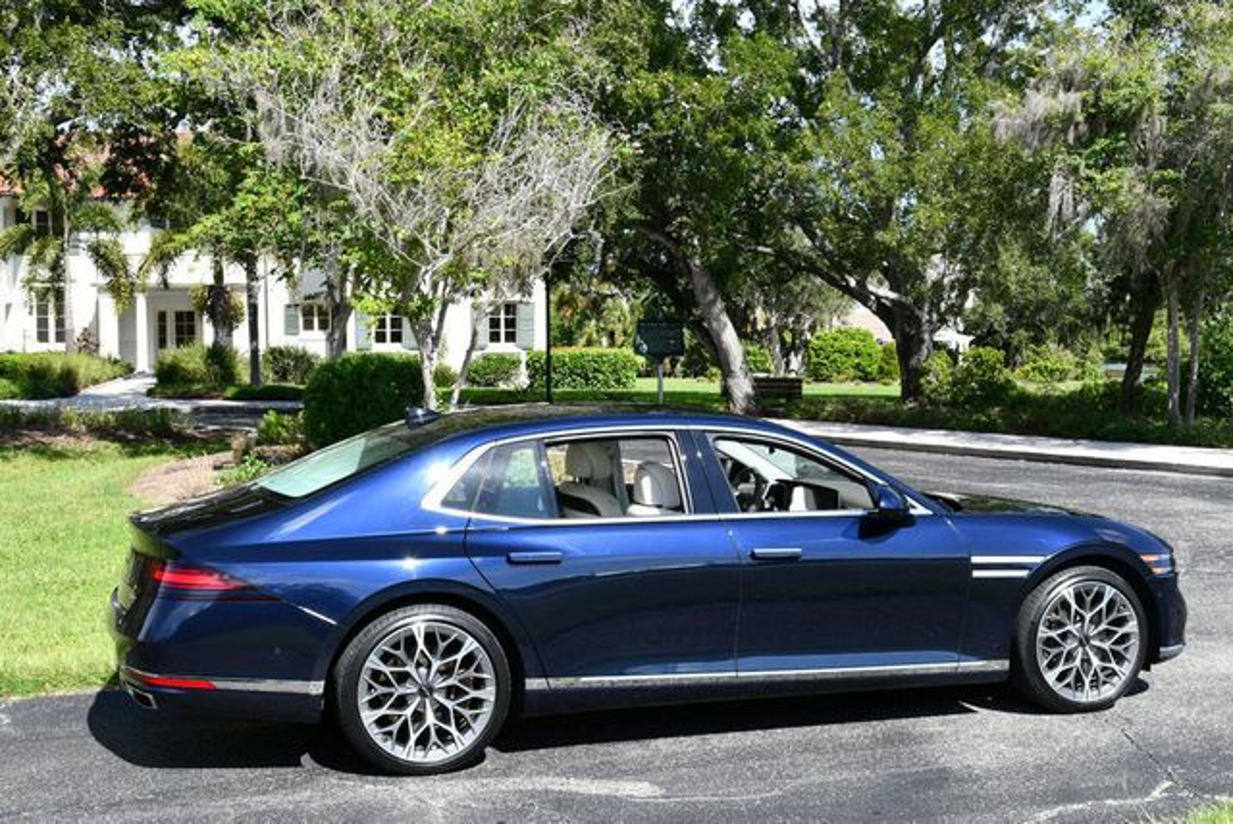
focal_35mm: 48
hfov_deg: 41.1
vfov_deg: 28.1
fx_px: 1645
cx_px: 616
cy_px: 412
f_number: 8
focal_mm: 24
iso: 160
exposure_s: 1/250
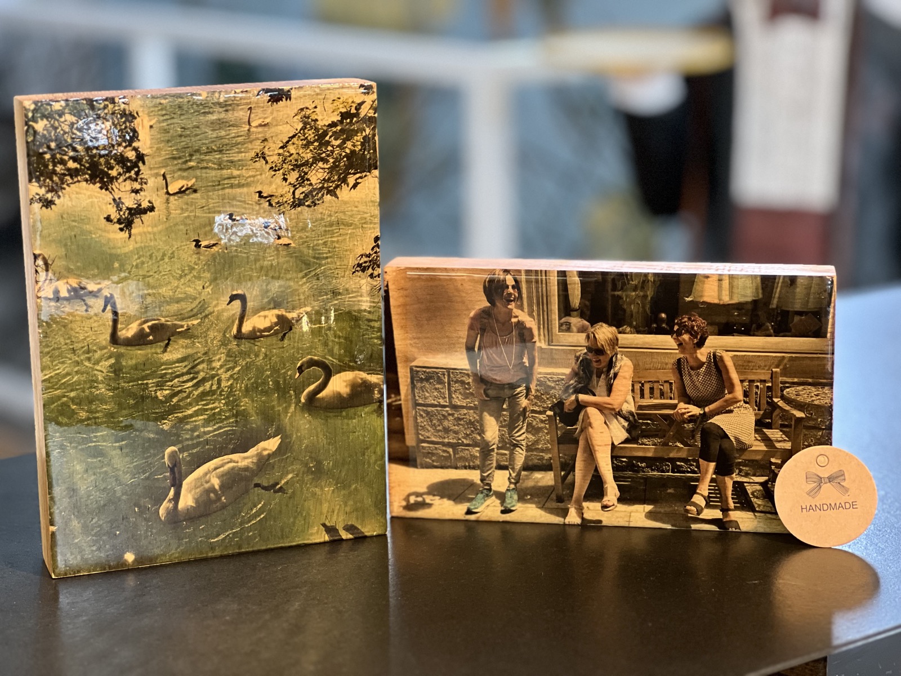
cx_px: 450
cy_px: 338
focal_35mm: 77
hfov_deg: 25.3
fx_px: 2004
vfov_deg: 19.1
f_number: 2.8
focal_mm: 9
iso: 400
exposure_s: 1/25
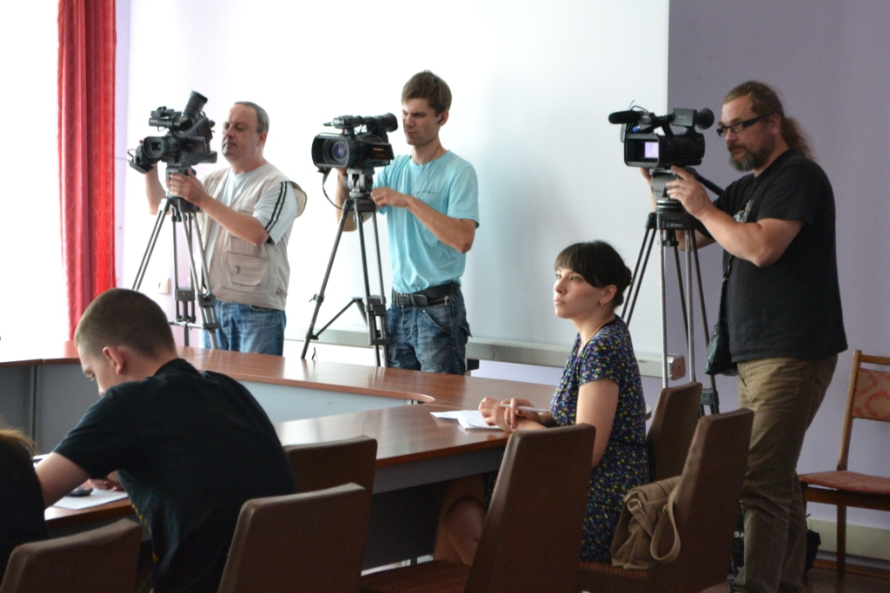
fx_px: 2040
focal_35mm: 82
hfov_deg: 24.6
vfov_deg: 16.6
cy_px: 296
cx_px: 445
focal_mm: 55
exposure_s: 1/60
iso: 3200
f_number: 5.6
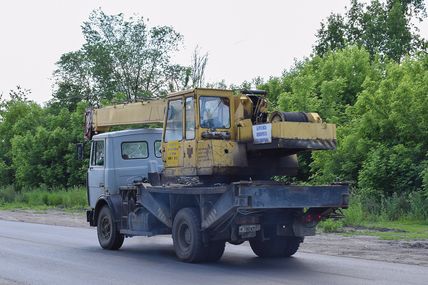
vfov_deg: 23.8
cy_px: 142
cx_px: 214
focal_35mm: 57
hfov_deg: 35.1
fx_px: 678
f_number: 8
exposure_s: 1/250
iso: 320
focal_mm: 38
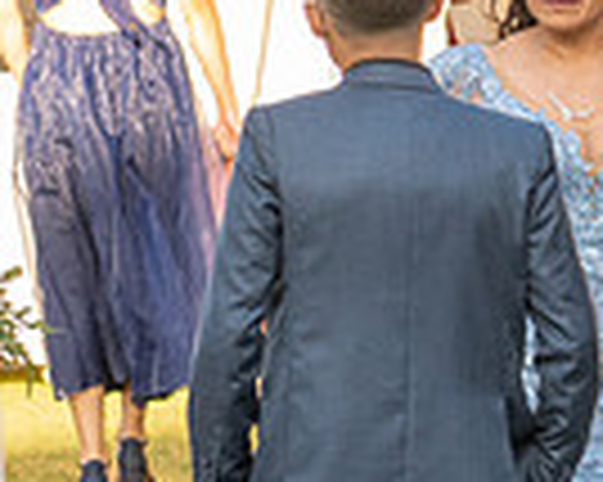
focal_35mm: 606
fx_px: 10807
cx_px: 1431
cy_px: 134
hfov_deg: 3.2
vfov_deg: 2.6
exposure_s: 1/400
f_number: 5
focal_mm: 70
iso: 400
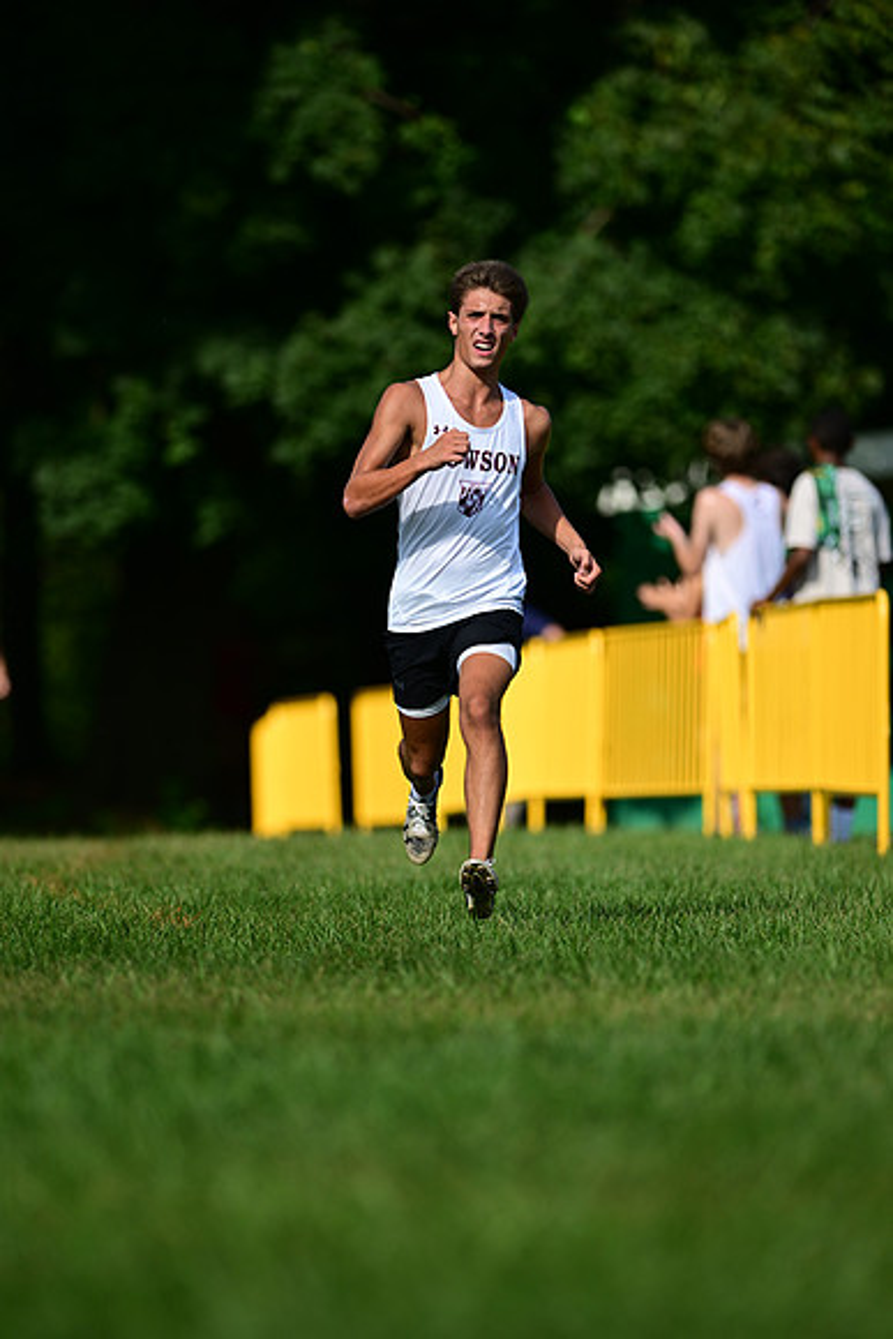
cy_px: 670
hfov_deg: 4.6
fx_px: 11155
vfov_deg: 6.9
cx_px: 446
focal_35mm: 300
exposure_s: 1/2500
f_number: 2.8
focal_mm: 300
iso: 160
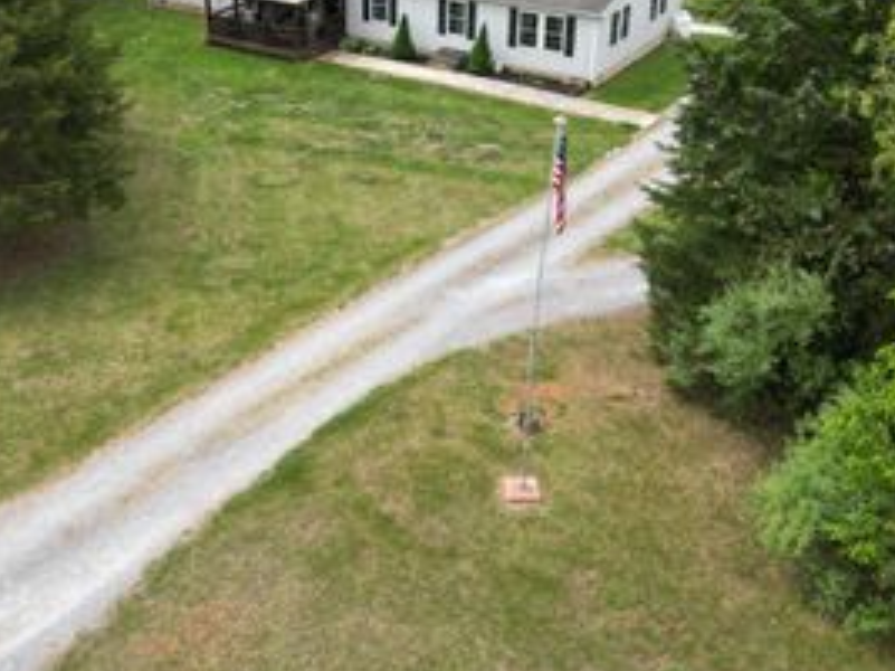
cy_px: 210
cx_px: 372
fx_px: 1163
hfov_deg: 42.0
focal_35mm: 45
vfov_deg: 31.8
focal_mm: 6.72
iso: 110
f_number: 1.7
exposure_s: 1/1250
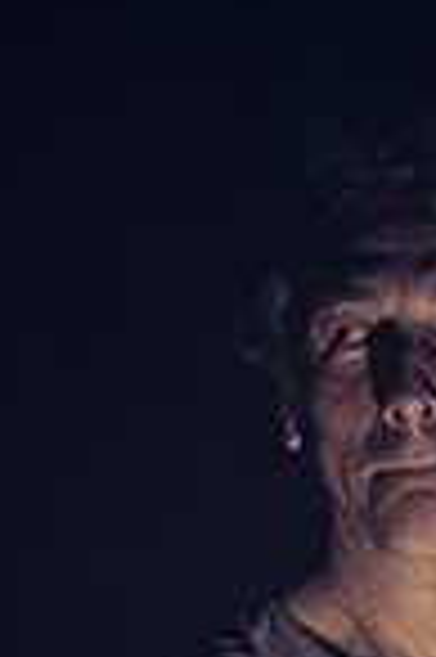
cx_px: 560
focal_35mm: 356
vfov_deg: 5.8
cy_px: 873
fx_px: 6482
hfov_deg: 3.8
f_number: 2.8
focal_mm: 72
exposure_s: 1/250
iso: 1600
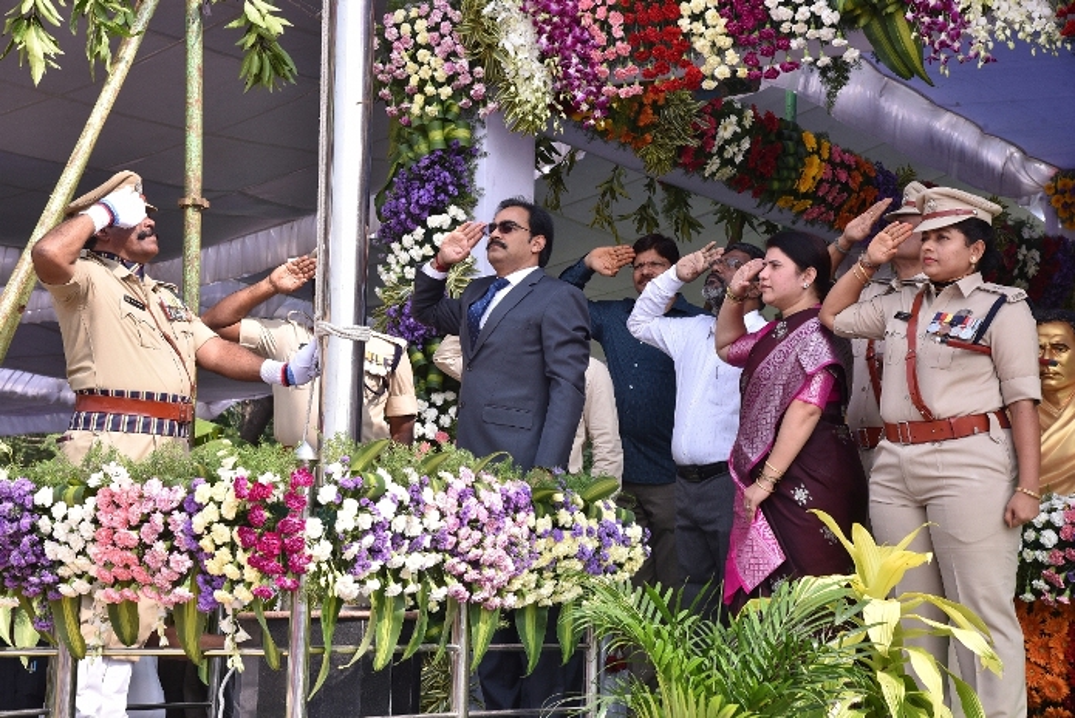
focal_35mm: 75
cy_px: 359
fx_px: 2240
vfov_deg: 18.2
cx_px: 538
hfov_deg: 27.0
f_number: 13
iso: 400
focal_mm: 75
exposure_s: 1/200
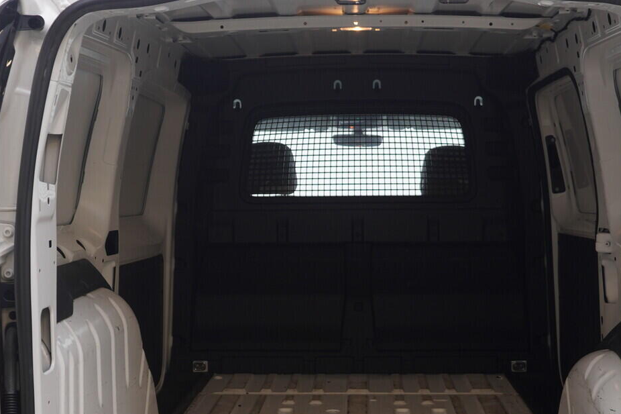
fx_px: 966
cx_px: 319
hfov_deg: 35.6
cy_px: 295
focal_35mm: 56
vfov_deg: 24.0
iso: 125
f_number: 3.2
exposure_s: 1/50
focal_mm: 24
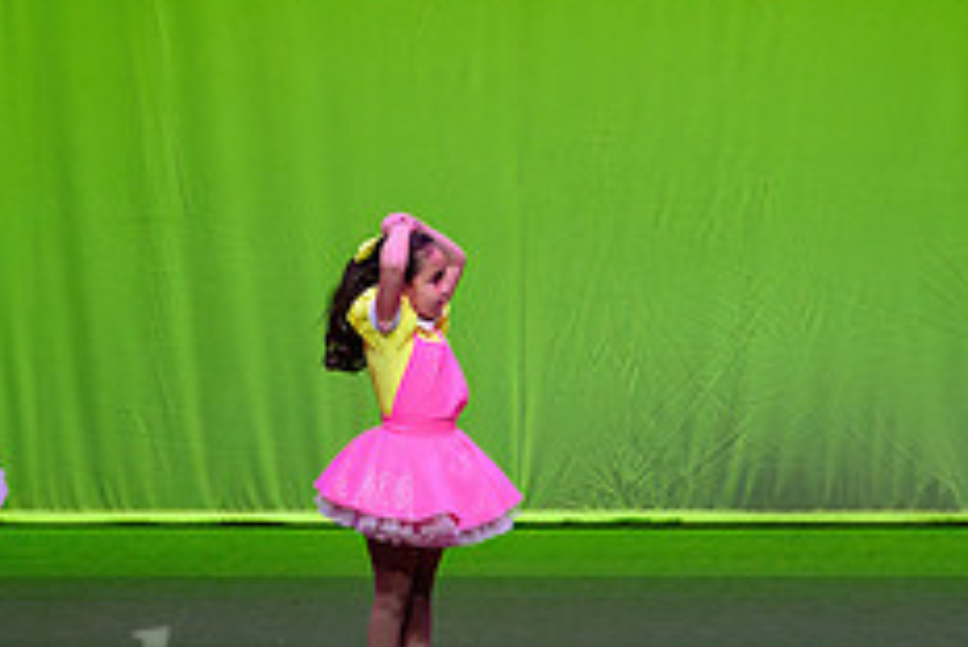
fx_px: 7533
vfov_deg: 4.9
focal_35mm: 280
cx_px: 560
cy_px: 69
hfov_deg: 7.4
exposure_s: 1/400
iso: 1250
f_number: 2.8
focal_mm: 100
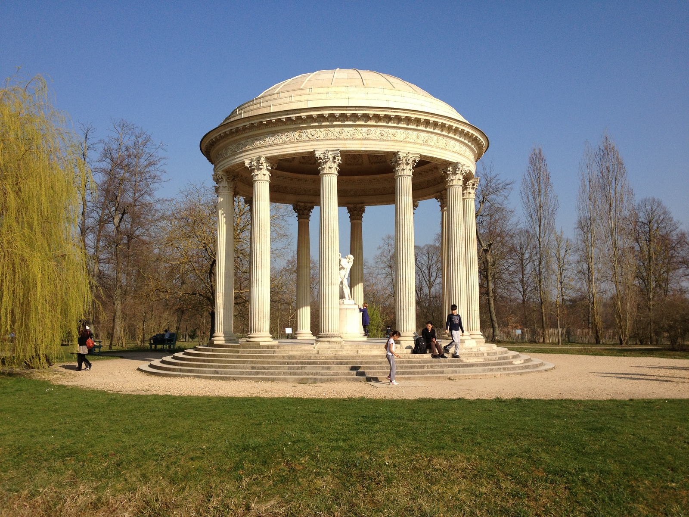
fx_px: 697
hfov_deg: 52.6
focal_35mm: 35
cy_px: 258
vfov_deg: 40.7
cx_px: 344
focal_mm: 4.28
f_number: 2.4
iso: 50
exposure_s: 1/2045
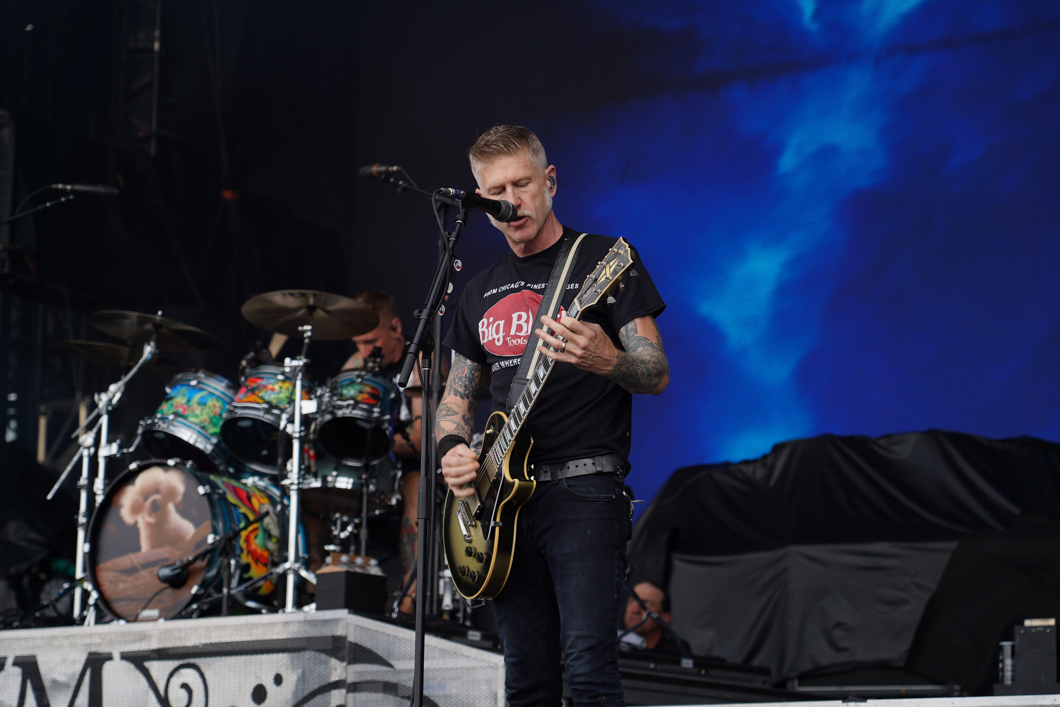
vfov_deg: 13.0
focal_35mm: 105
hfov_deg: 19.5
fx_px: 3091
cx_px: 530
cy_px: 354
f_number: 5
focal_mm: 105
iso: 100
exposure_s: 1/200
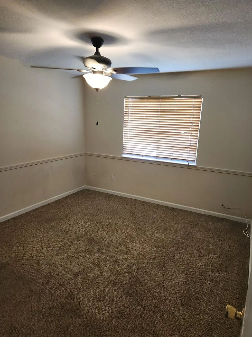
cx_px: 130
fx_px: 233
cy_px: 168
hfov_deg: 56.8
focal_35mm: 24
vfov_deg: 71.6
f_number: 1.8
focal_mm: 5.4
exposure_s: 1/120
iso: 320
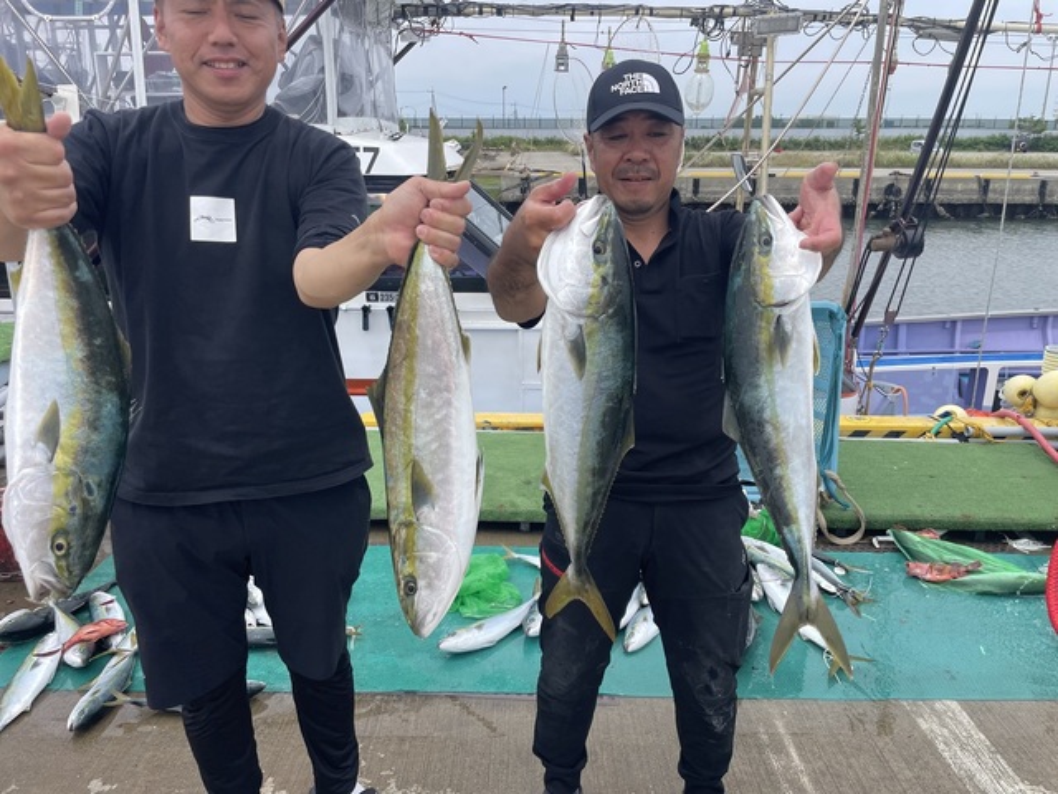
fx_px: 795
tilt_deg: -17.6
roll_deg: +0.5
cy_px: 397
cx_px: 529
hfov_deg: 67.3
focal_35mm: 26
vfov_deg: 53.1
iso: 32
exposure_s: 1/1984
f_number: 1.6
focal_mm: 4.2
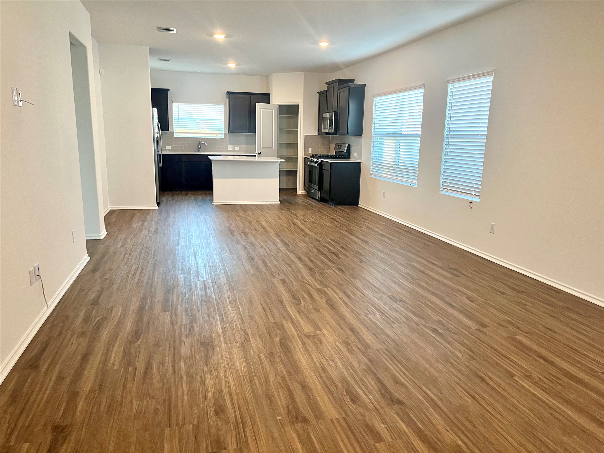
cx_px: 302
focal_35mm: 26
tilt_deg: -12.2
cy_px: 226
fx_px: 454
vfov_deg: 53.1
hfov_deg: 67.3
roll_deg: -1.2
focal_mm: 5.1
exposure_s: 1/60
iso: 160
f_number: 1.6
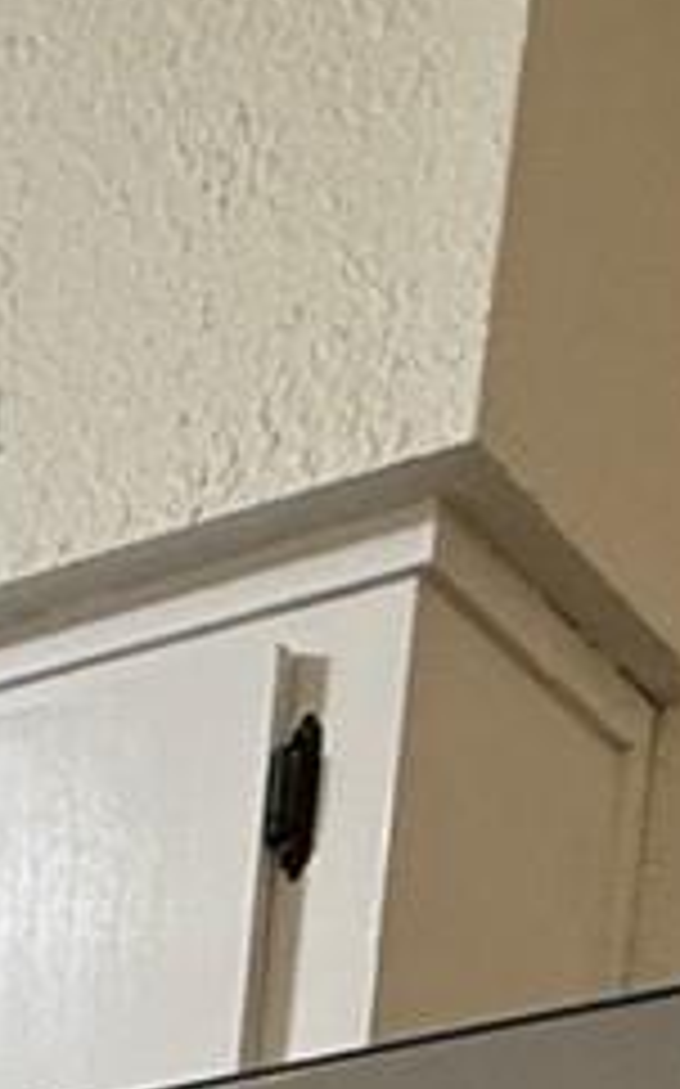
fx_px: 2909
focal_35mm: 98
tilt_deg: -8.2
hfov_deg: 10.9
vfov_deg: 15.4
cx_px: -1058
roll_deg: -0.8
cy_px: 2376
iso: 250
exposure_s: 1/60
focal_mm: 2.22
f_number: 2.2
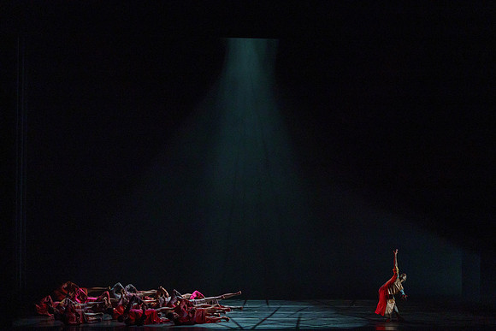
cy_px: 166
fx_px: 1378
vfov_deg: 13.7
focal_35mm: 100
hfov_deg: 20.4
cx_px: 248
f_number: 5.6
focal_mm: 100
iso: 5000
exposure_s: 1/250
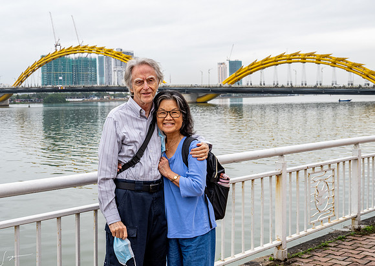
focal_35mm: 53
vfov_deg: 26.7
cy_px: 127
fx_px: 562
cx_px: 150
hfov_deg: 36.8
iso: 560
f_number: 8
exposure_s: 1/320
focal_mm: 44
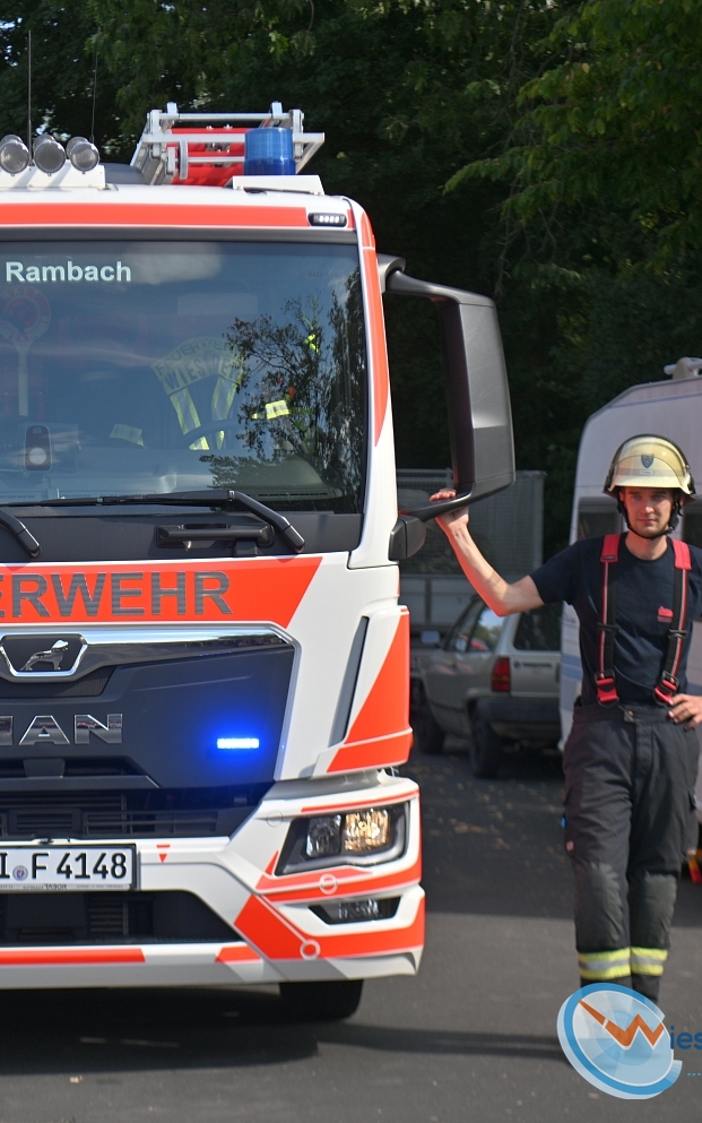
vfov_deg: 24.1
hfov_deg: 15.1
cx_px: 110
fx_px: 2631
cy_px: 563
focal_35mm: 86
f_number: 4
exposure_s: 1/1250
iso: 64
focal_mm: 56
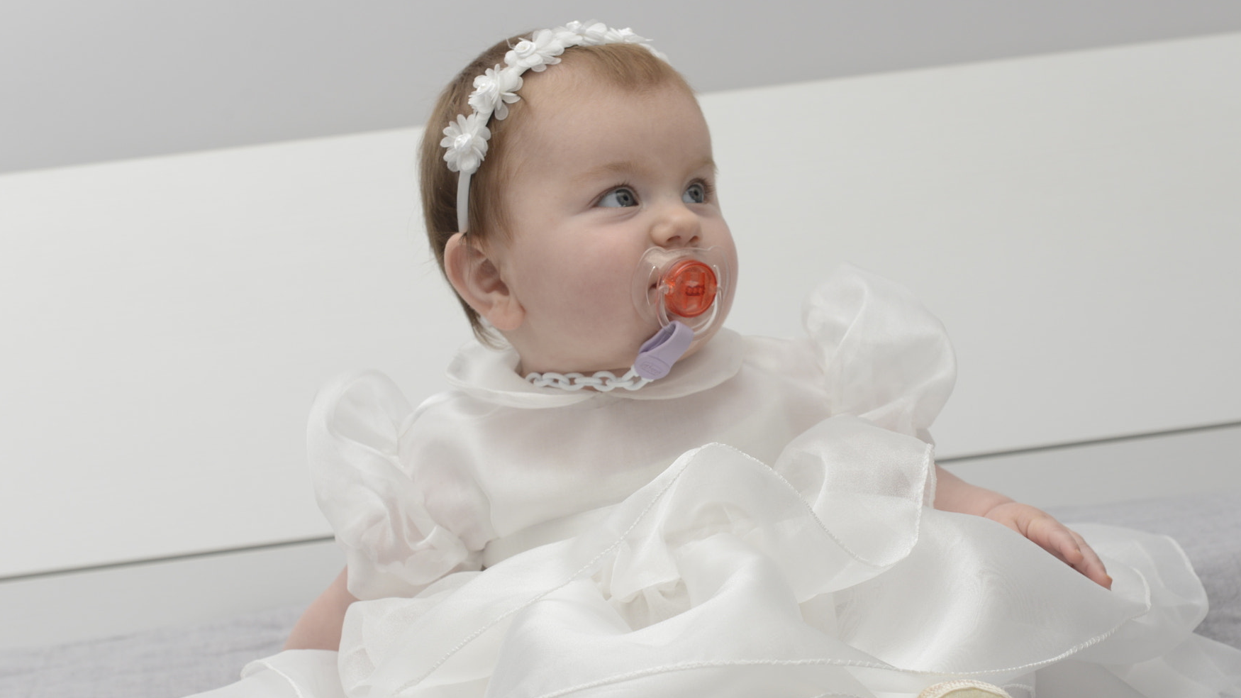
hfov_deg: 27.9
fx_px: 2501
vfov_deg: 15.9
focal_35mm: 76
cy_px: 412
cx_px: 632
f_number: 8
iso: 500
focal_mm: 62
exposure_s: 1/125
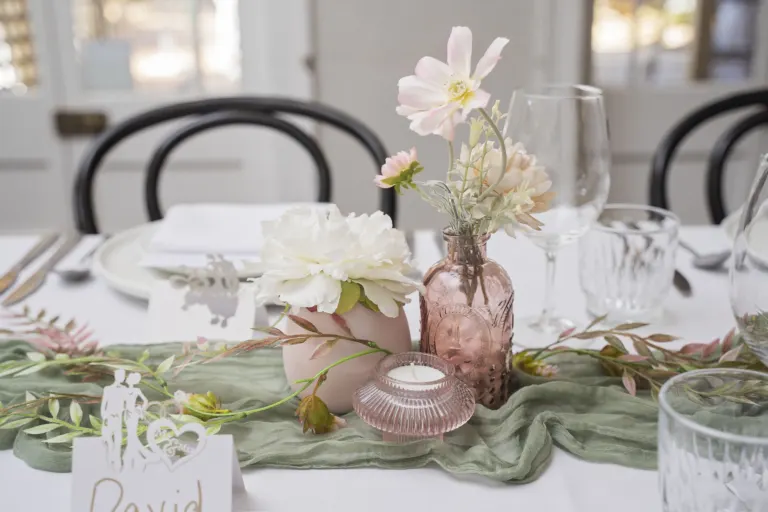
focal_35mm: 47
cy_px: 256
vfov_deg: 28.6
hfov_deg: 41.9
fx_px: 1003
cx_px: 384
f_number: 4
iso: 400
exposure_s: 1/160
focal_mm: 47
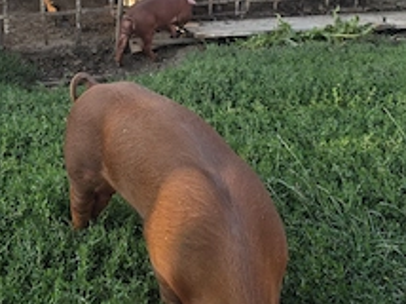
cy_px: 23
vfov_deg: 31.7
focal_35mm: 43
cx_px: 154
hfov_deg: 43.6
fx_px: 504
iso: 32
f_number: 1.7
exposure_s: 1/370
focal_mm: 6.3
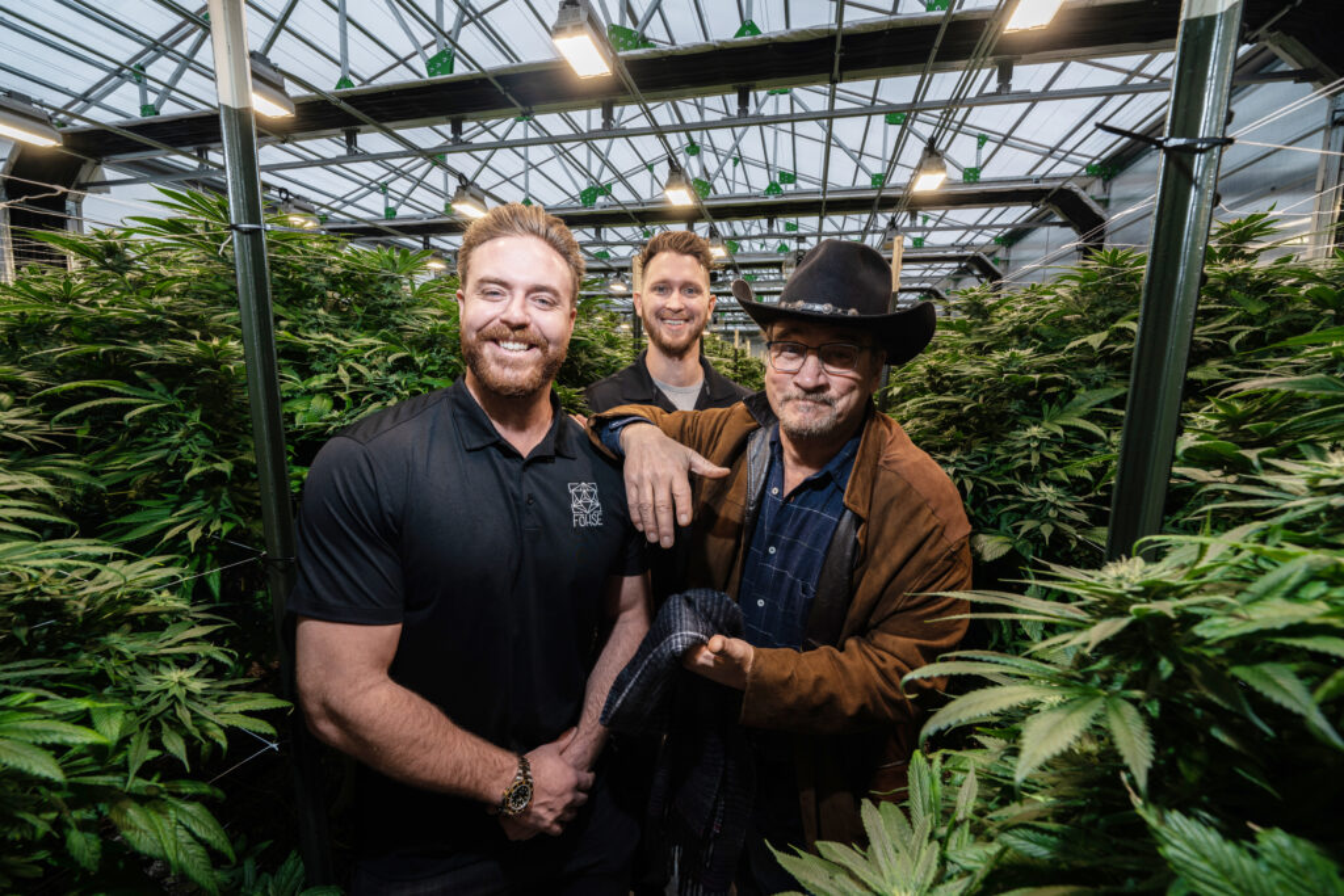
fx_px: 523
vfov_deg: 81.2
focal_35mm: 14
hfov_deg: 104.2
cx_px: 672
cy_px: 448
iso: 100
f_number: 8
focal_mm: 14
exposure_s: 1/160
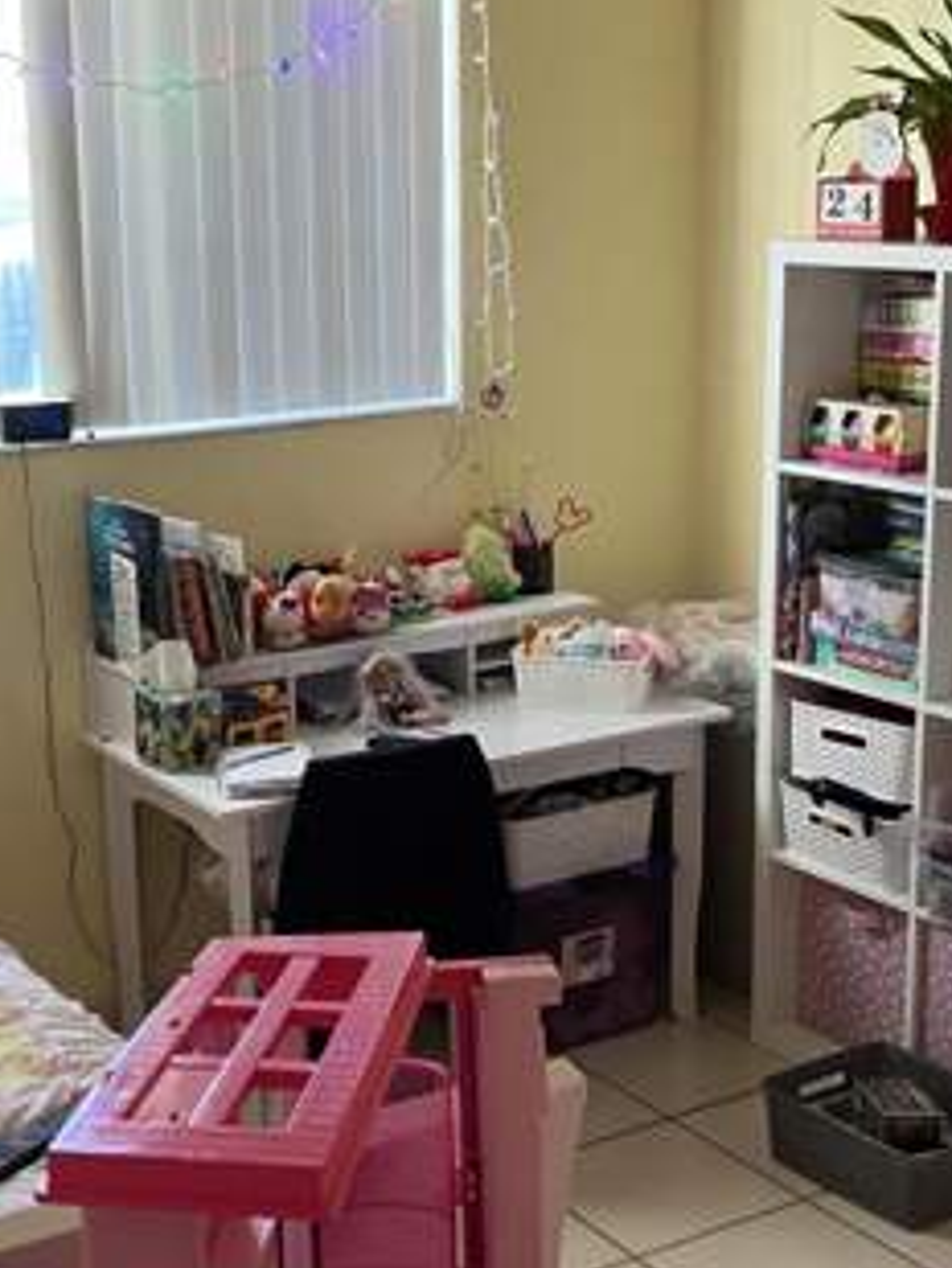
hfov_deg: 25.1
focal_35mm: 58
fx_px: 2125
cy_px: 681
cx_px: 324
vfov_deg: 33.2
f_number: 1.8
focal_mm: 3.99
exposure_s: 1/60
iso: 250
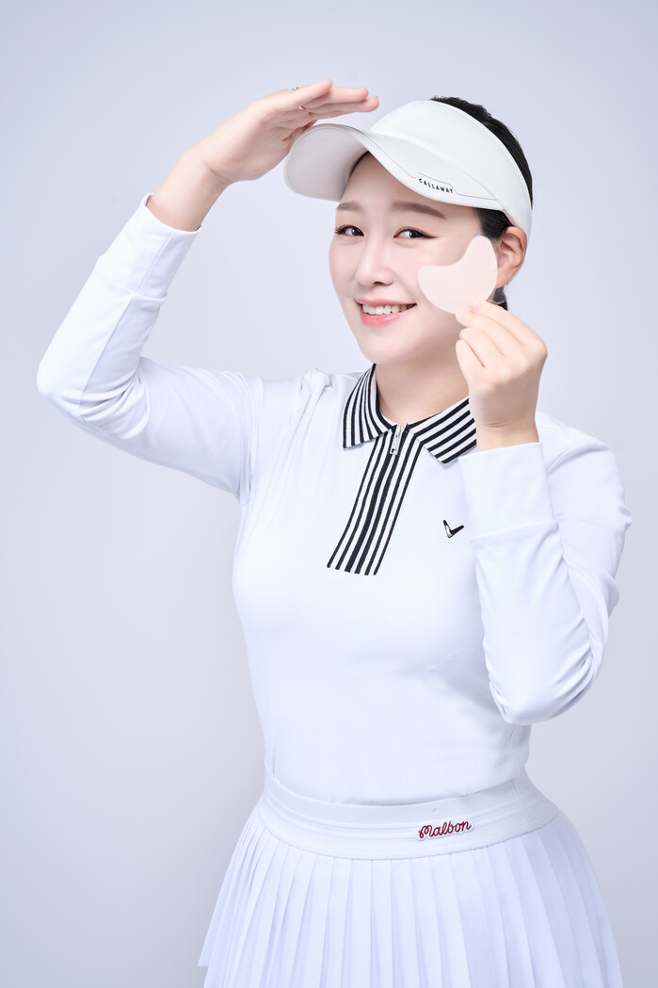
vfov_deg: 18.8
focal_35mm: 109
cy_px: 494
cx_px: 329
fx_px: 2989
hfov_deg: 12.6
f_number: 6.3
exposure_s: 1/125
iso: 100
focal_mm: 109
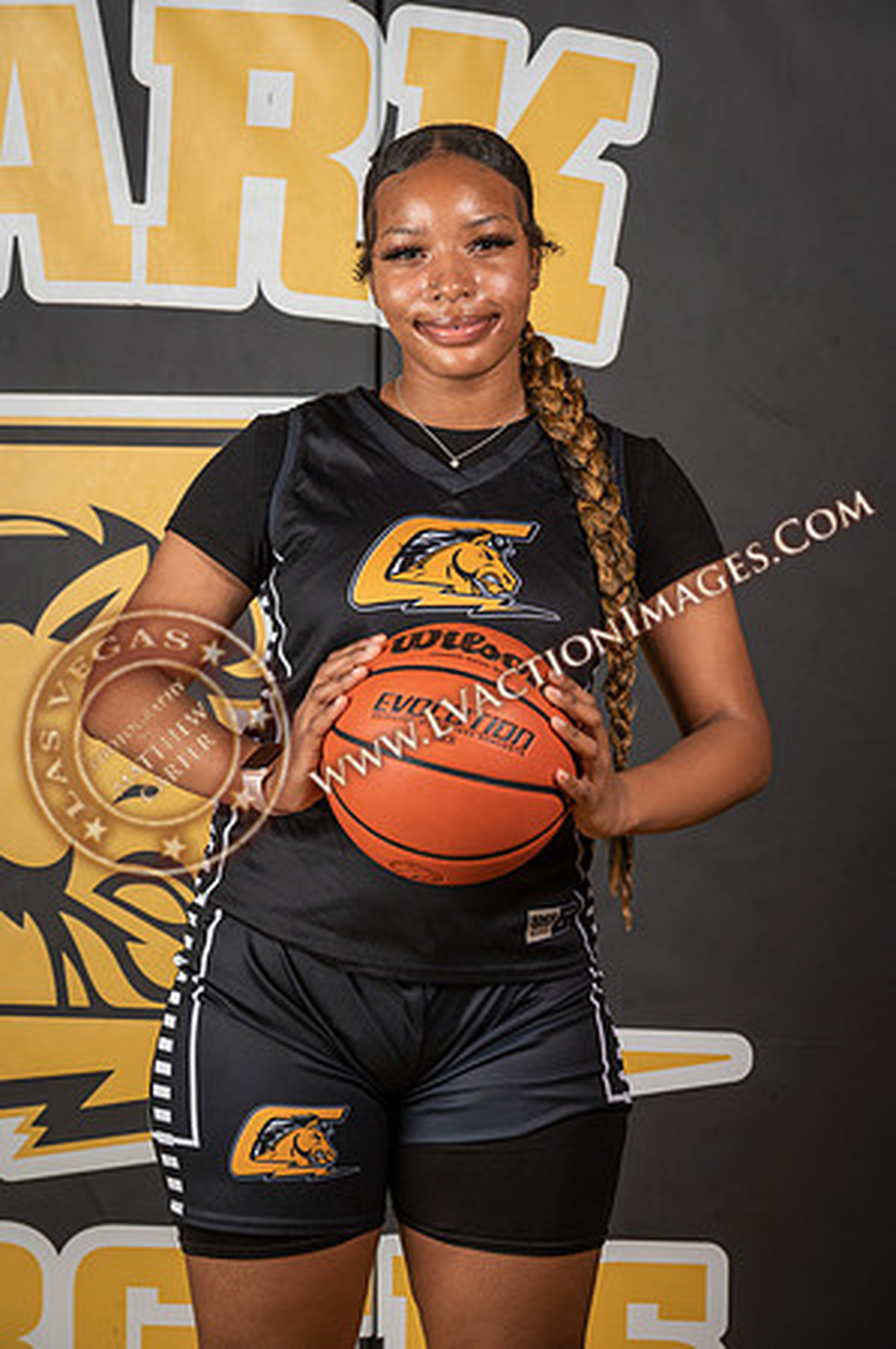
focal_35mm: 135
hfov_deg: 10.1
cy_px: 674
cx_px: 448
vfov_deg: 15.2
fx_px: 5051
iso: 100
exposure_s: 1/125
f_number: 9
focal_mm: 135
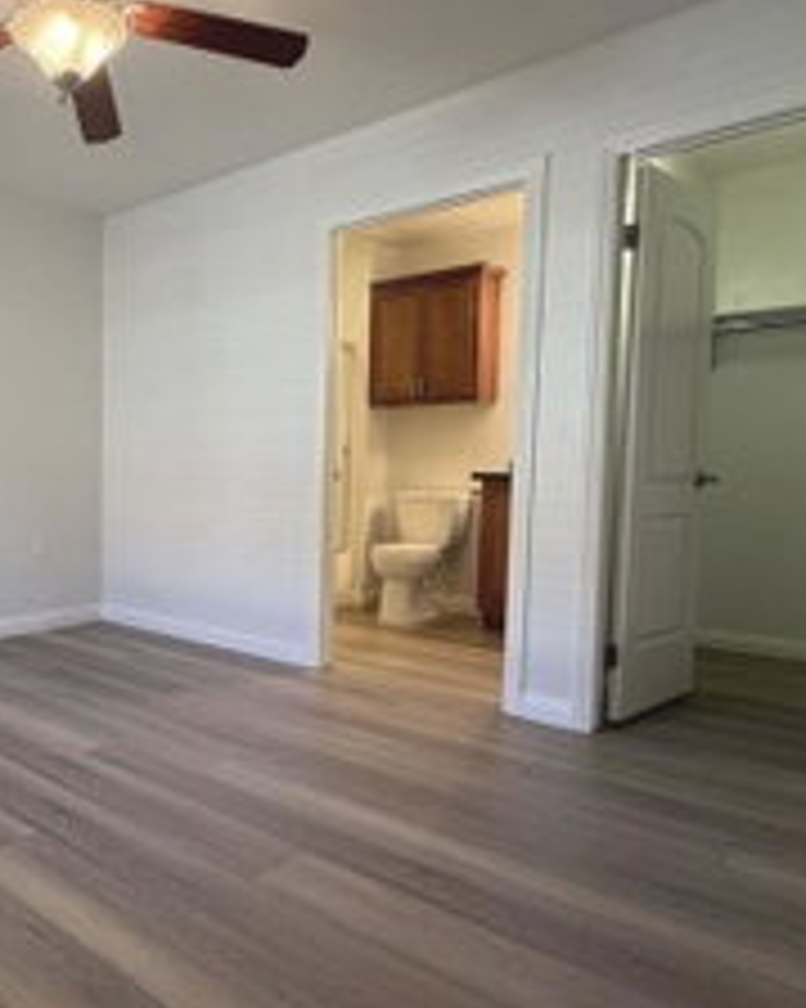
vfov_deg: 66.0
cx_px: 88
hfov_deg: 49.2
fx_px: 776
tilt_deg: -3.8
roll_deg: +0.2
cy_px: 518
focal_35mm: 26
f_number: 2.2
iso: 200
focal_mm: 2.22
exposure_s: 1/60
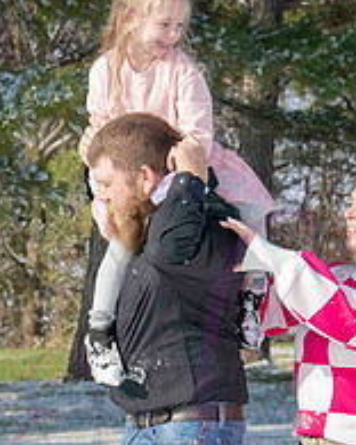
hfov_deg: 9.5
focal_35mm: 162
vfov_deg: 11.9
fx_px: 2134
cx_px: 132
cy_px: 257
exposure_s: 1/2000
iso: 800
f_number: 7.1
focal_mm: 58
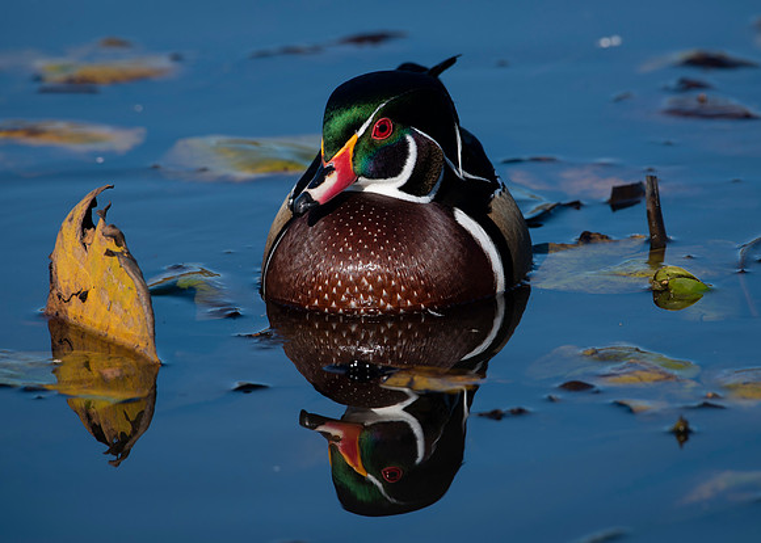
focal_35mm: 589
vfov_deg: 2.4
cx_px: 397
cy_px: 252
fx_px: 12731
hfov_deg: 3.4
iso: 100
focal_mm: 500
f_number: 9
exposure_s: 1/200
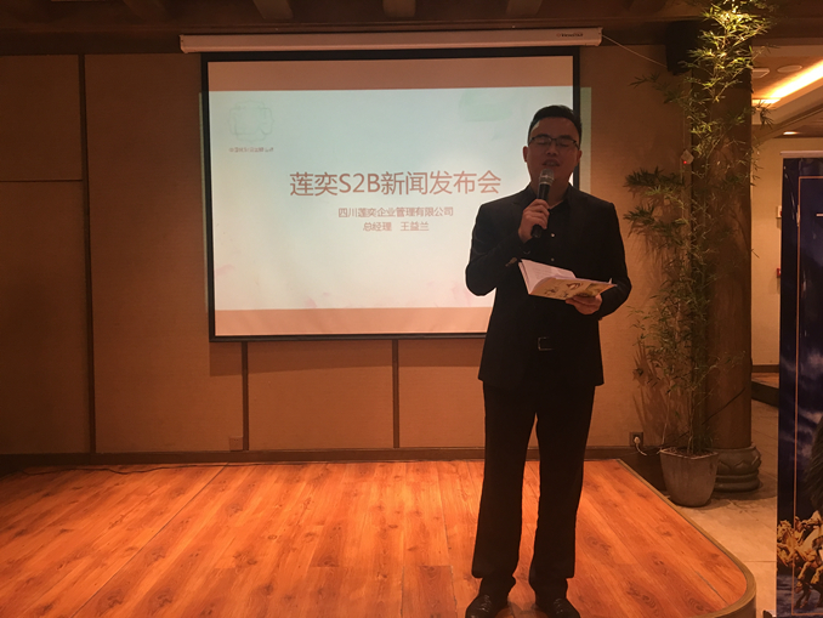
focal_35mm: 29
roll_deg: +0.6
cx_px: 412
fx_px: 690
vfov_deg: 48.3
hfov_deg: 61.6
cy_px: 309
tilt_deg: -1.5
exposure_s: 1/33
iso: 100
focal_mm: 4.15
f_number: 2.2
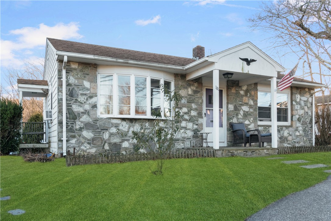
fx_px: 276
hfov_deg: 61.9
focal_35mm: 30
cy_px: 110
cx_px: 166
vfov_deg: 43.6
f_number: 14
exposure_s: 1/40
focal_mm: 20
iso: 400
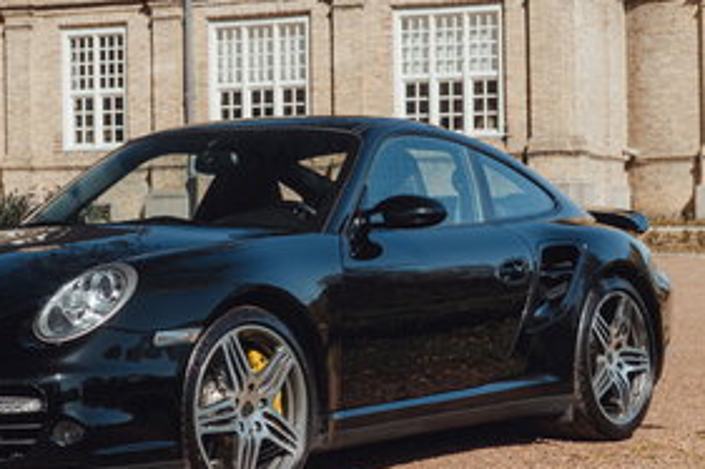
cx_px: 168
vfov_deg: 13.1
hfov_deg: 19.5
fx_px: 2035
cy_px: 194
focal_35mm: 104
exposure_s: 1/250
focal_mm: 38
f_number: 4.5
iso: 100
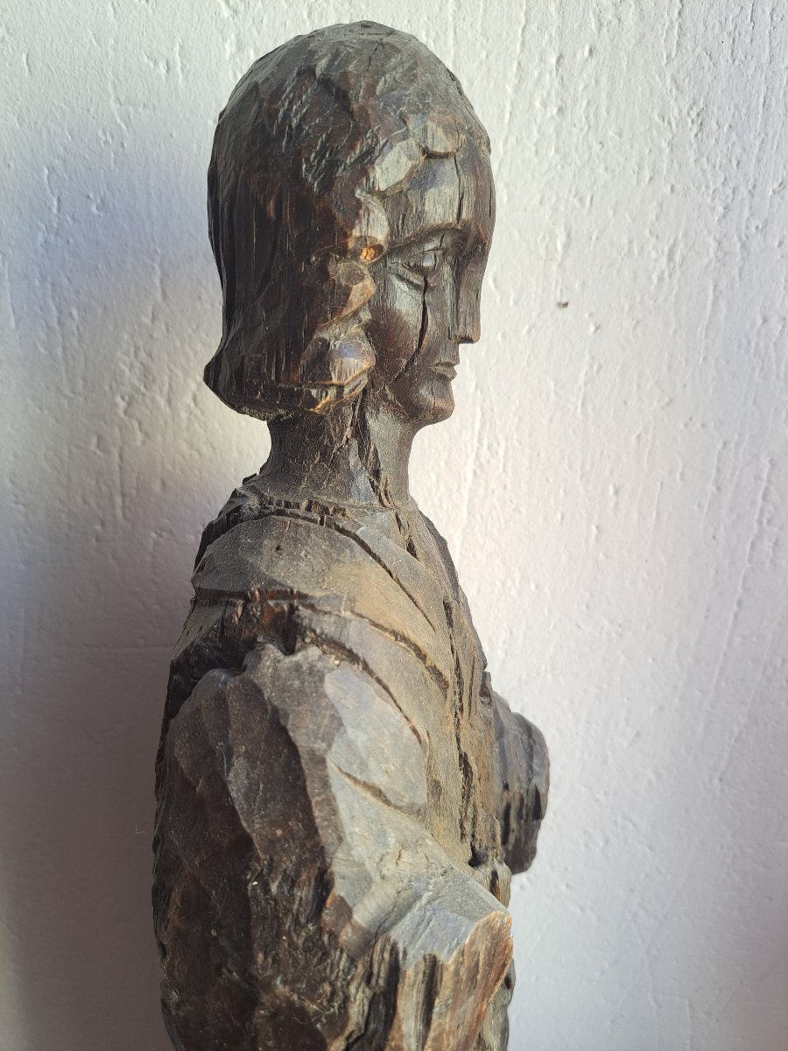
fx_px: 728
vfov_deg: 71.6
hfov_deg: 56.8
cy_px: 526
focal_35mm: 24
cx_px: 394
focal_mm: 5.23
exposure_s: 1/50
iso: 50
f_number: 1.8
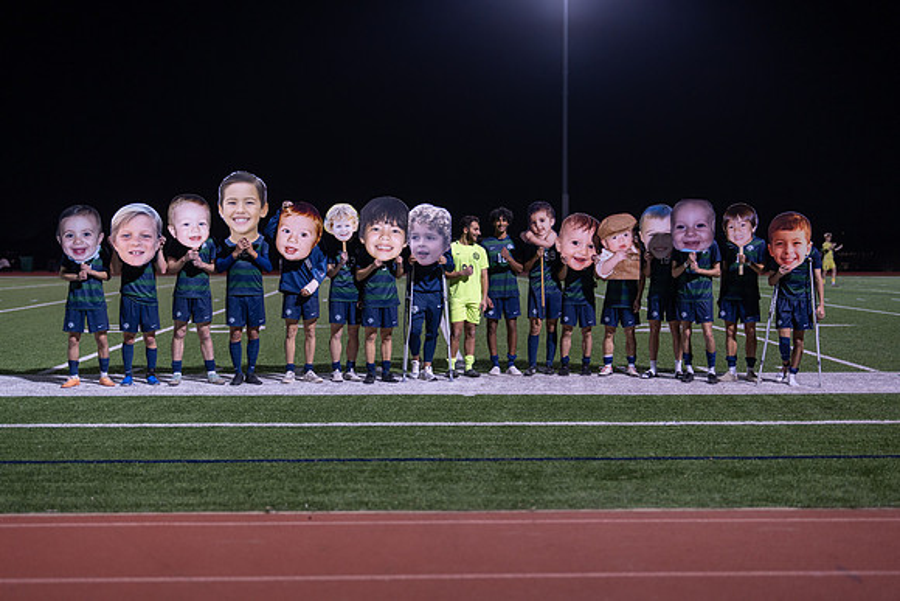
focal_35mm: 50
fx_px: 1250
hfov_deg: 39.6
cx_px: 450
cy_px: 300
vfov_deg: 27.0
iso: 320
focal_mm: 50
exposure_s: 1/500
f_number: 1.2
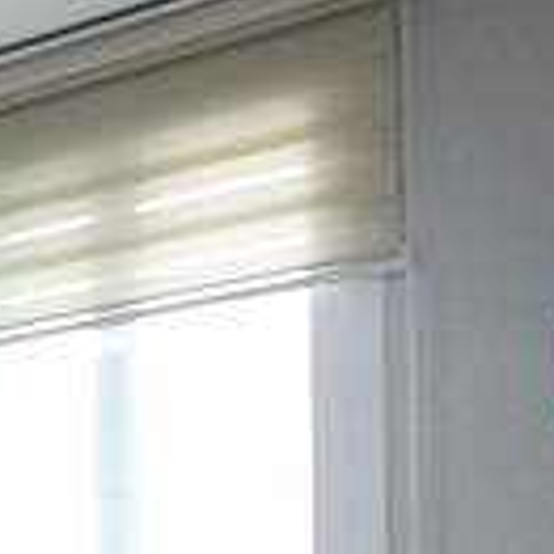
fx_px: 1412
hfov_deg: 12.0
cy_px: 778
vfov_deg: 19.8
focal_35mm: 78
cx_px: -1049
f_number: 9
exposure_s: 1/15
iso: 800
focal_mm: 10
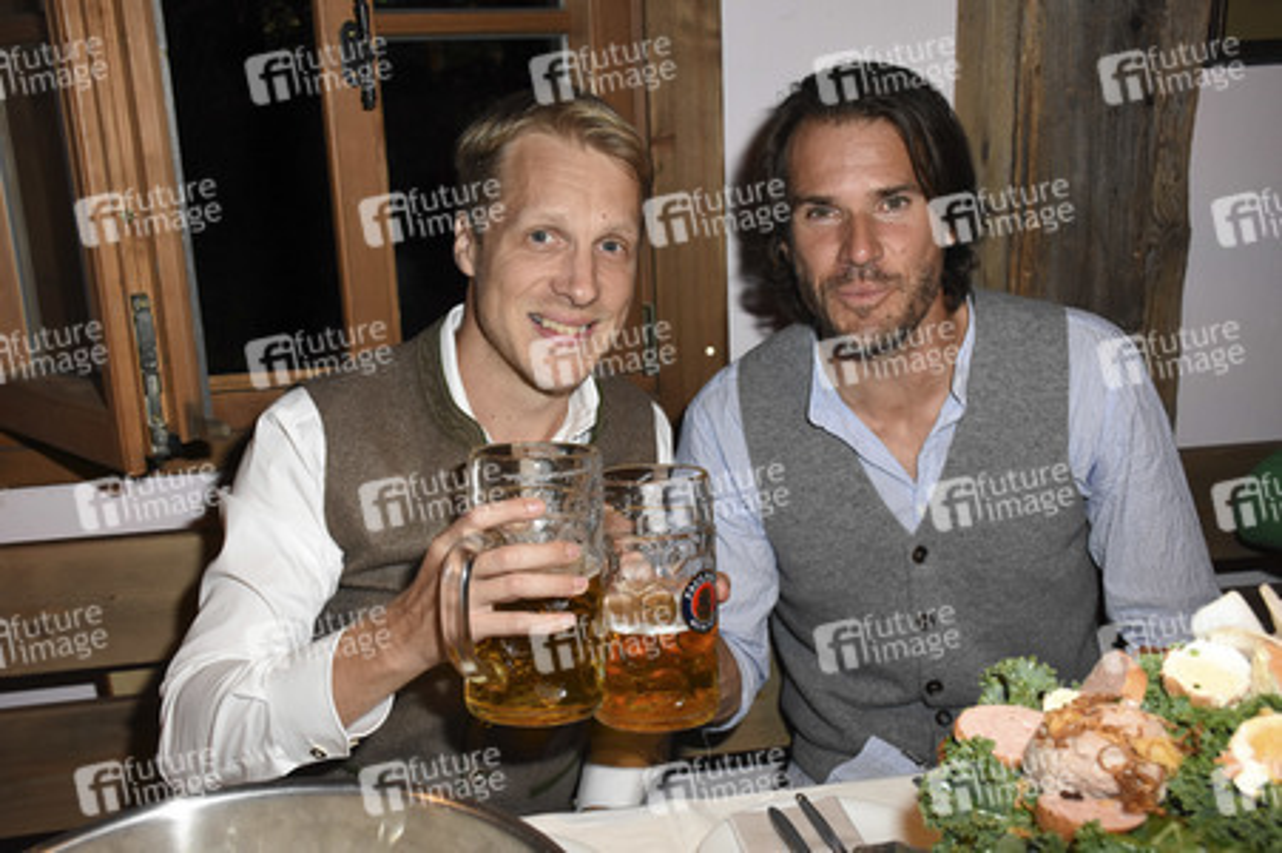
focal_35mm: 36
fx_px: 1281
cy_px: 426
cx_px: 641
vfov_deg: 36.8
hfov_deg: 53.2
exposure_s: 1/160
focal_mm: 24
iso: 1600
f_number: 6.3
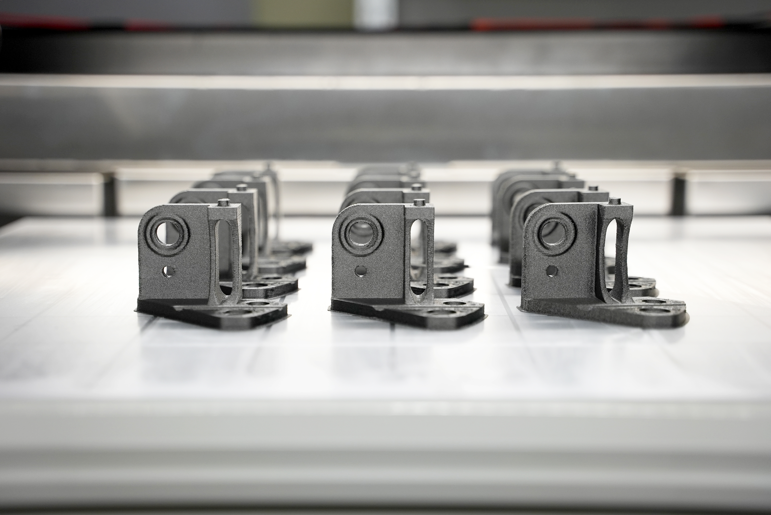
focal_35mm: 57
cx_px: 386
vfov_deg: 23.8
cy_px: 258
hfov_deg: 35.0
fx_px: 1221
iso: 800
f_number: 3.2
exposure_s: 1/160
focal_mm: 57
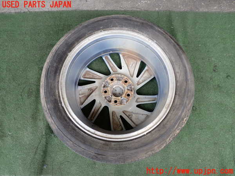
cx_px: 118
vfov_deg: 46.8
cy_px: 88
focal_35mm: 30
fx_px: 204
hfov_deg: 60.0
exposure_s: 1/125
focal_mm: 5.4
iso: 160
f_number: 2.3
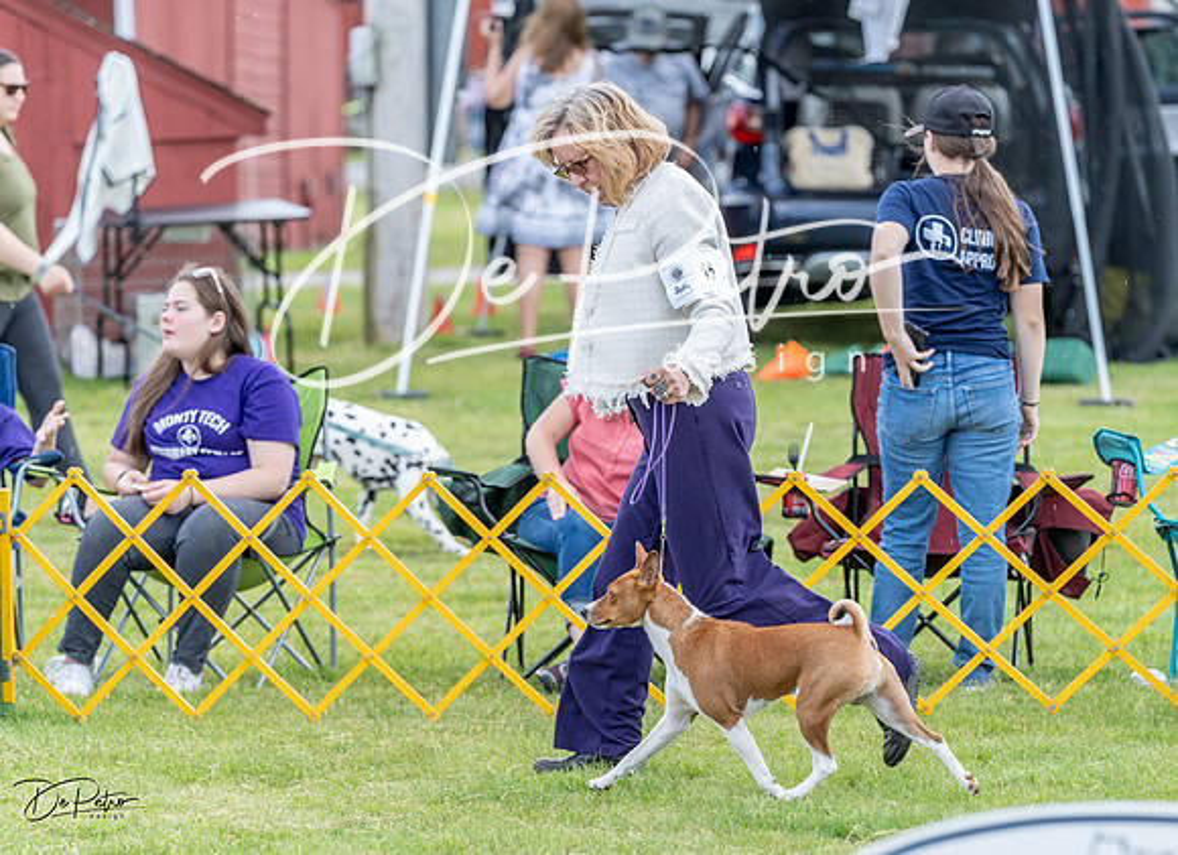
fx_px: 7008
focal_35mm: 208
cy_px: 484
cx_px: 667
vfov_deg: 7.0
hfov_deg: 9.6
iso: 400
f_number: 4
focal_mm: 170
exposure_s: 1/640
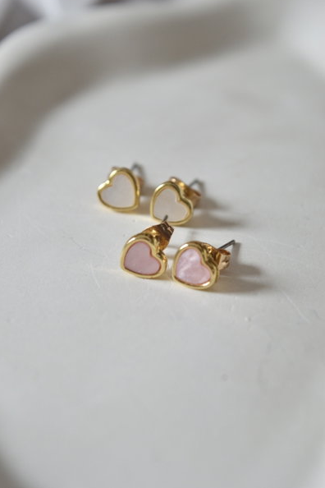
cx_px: 162
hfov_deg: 16.4
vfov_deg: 24.3
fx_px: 1131
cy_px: 242
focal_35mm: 84
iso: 560
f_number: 5.6
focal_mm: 55
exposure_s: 1/60
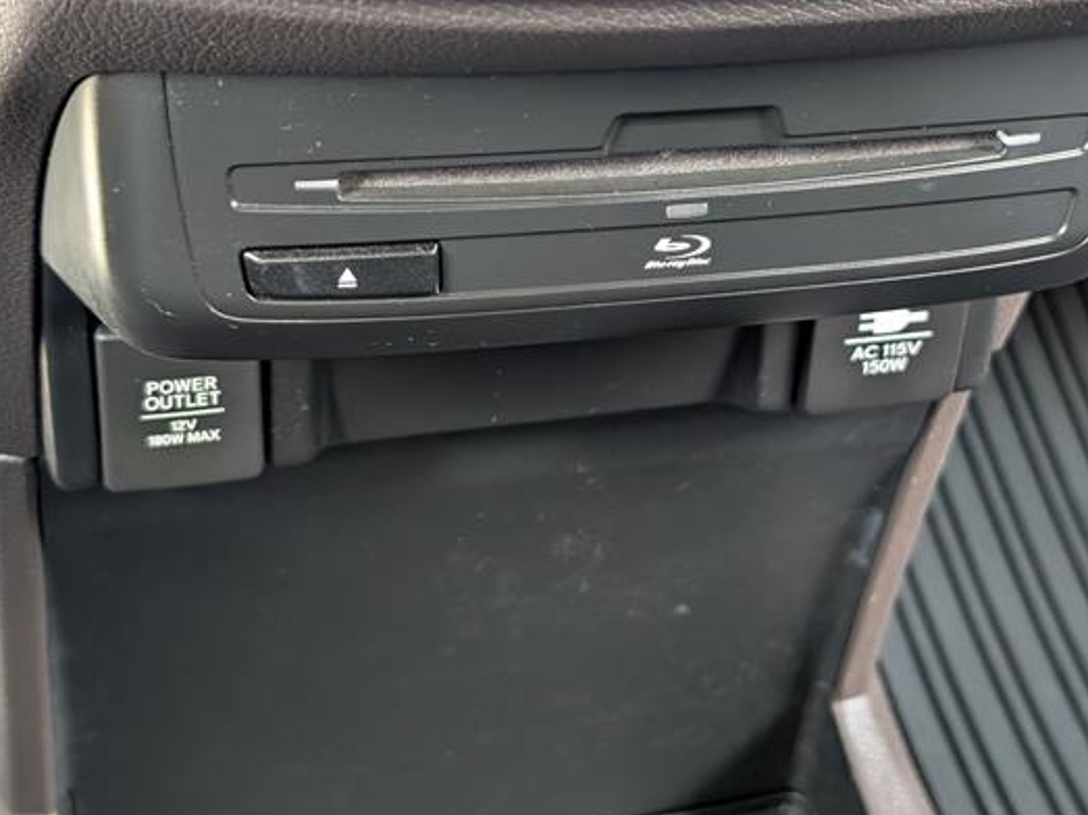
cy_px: 343
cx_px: 624
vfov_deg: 24.4
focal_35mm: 60
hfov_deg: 32.1
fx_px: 1885
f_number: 1.68
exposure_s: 1/84
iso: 752
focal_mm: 6.9
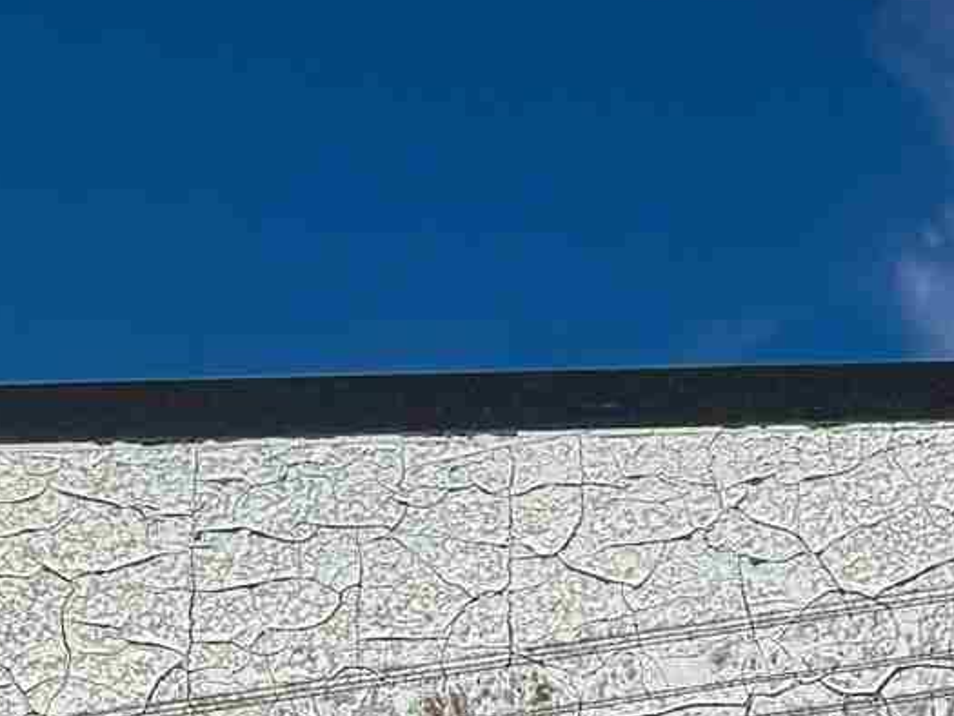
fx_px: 4190
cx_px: 669
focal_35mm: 152
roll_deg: +0.5
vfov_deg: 8.5
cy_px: 1948
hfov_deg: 13.0
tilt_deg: -0.8
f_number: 1.6
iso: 50
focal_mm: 5.96
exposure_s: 1/7194
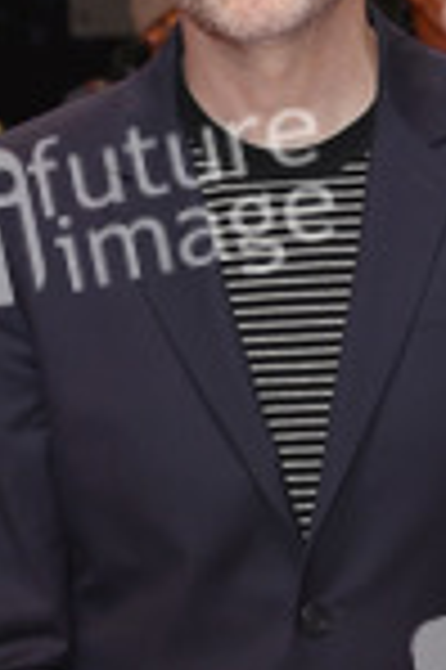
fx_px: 2794
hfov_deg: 9.1
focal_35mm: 150
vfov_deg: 13.7
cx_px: 234
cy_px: 441
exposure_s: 1/160
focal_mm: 56
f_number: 5.6
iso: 800
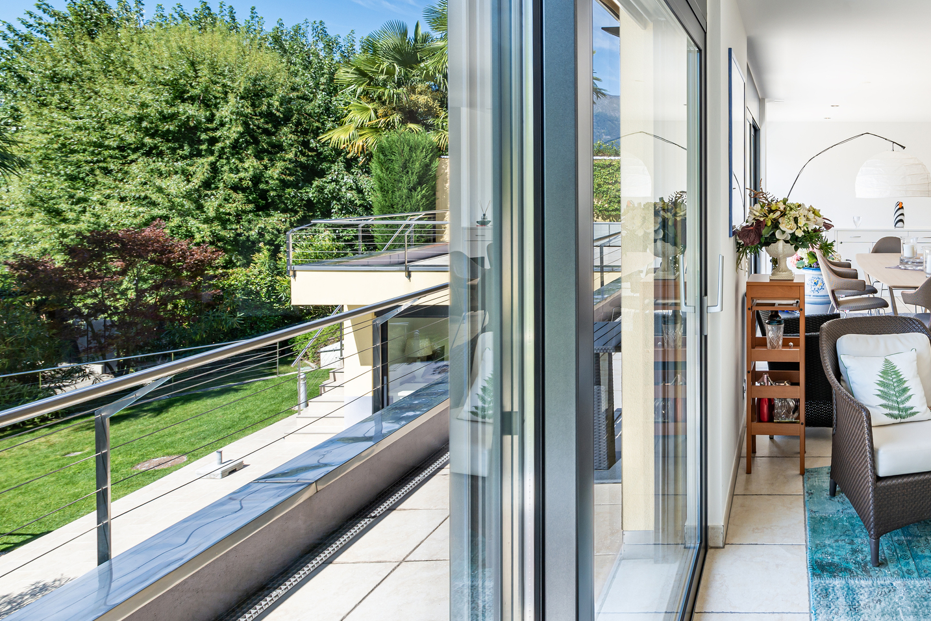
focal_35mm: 25
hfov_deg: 61.5
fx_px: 646
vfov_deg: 49.8
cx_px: 819
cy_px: 179
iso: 100
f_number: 9
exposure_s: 1/13
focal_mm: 14
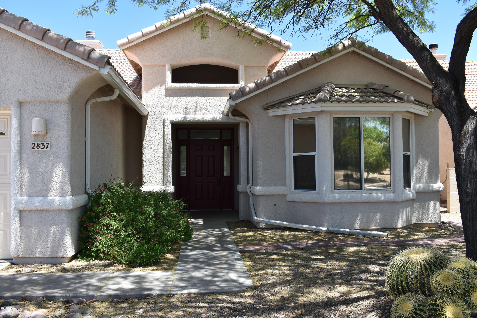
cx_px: 238
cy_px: 159
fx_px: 417
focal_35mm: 32
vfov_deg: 41.7
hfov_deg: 59.5
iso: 200
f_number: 8
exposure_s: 1/250
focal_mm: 21
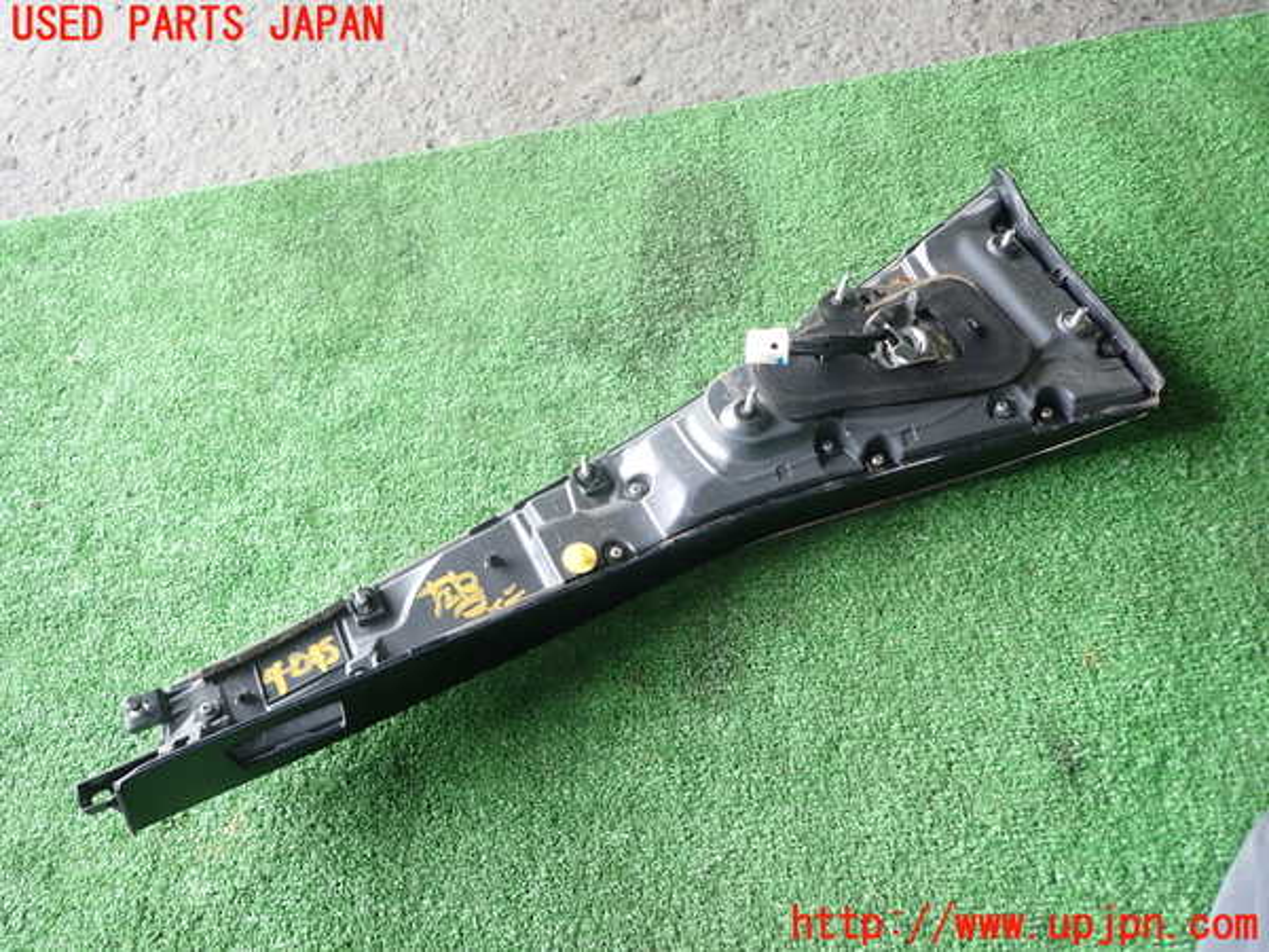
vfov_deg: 54.9
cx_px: 634
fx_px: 916
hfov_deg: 69.4
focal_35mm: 25
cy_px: 476
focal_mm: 4.5
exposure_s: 1/60
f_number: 2
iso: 125
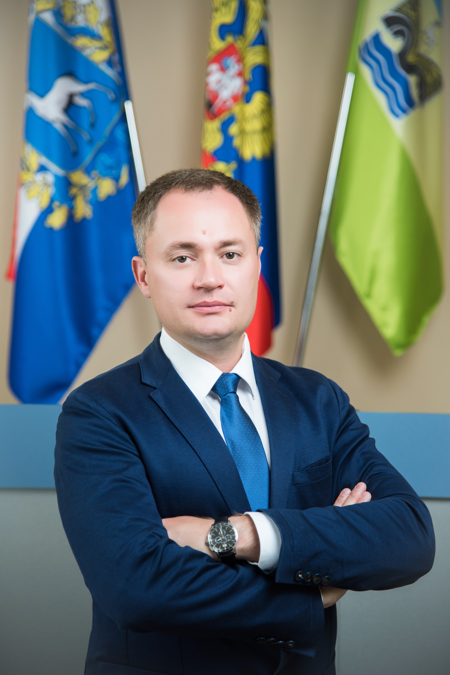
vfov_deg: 20.4
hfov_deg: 13.7
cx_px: 225
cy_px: 338
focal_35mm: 100
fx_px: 1873
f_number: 4
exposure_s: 1/160
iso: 640
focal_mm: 100
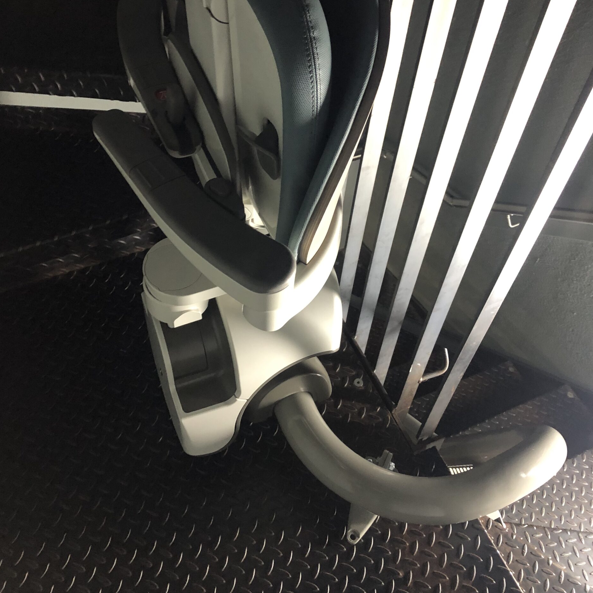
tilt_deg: -48.3
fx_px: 659
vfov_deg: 48.0
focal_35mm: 34
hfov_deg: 48.4
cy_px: 221
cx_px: 293
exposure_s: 1/13
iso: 100
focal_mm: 3.99
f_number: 1.8
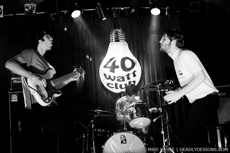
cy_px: 76
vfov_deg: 29.8
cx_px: 115
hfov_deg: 43.7
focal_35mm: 45
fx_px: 287
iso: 800
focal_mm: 30
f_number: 1.6
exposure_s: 1/100
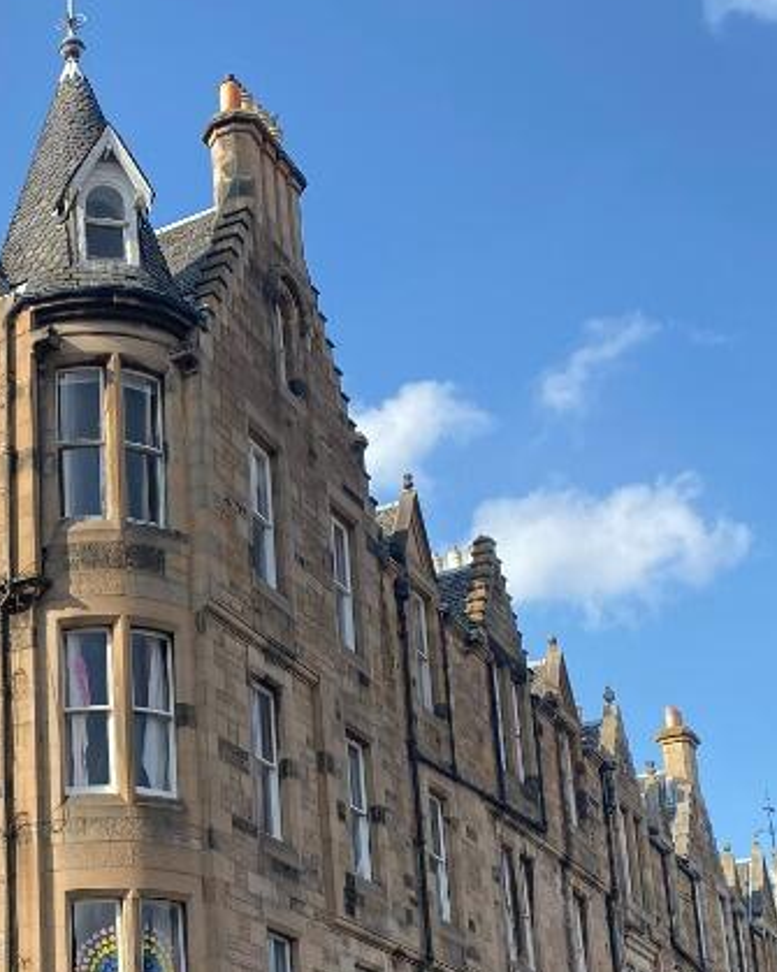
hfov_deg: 23.4
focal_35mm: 62
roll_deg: +0.4
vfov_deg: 29.4
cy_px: 854
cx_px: -28
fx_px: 1783
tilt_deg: +15.4
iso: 32
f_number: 1.8
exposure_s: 1/871
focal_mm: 4.25
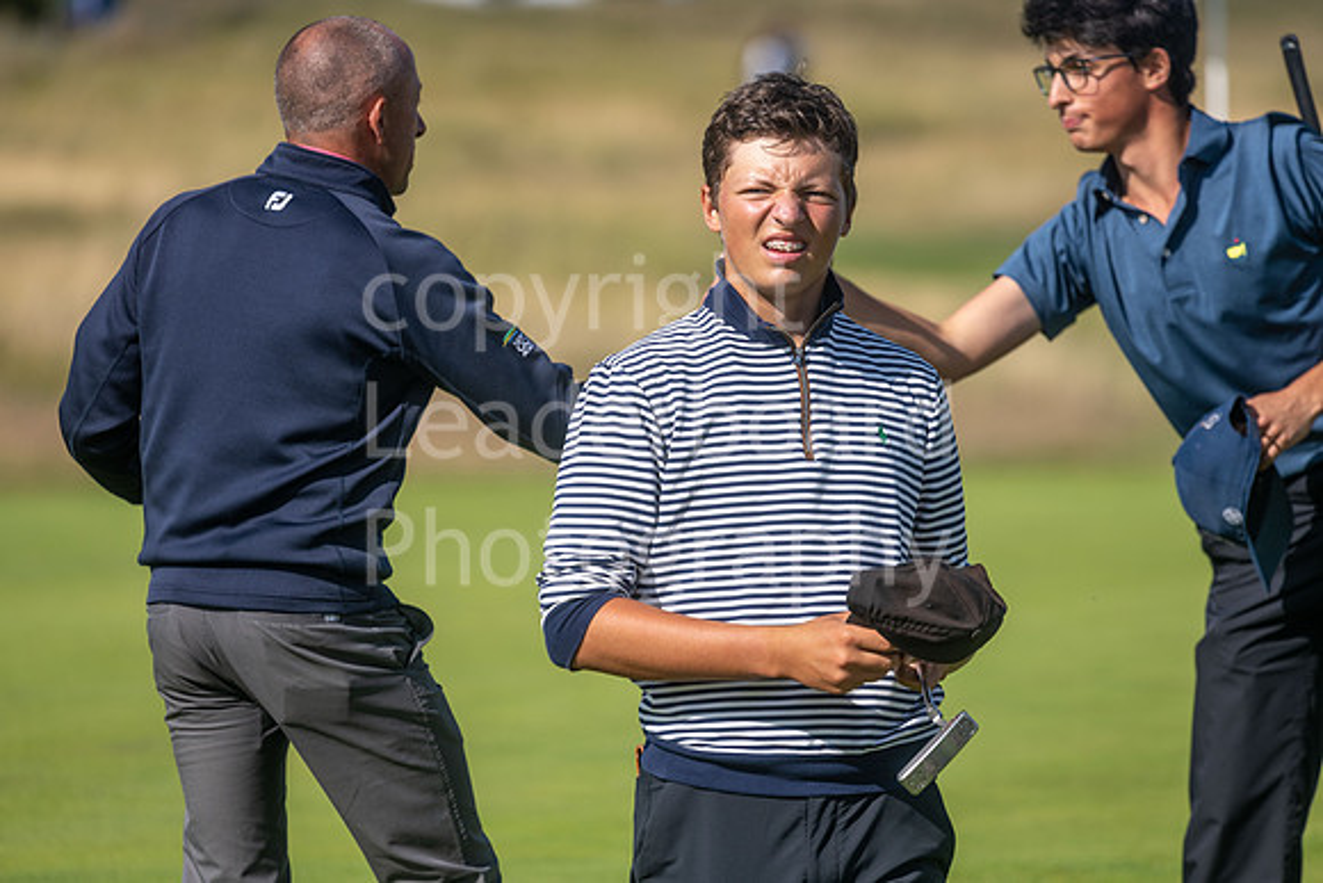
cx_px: 662
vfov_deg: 4.6
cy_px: 442
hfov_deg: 6.9
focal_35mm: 300
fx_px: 11027
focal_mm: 300
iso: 200
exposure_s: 1/1600
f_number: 5
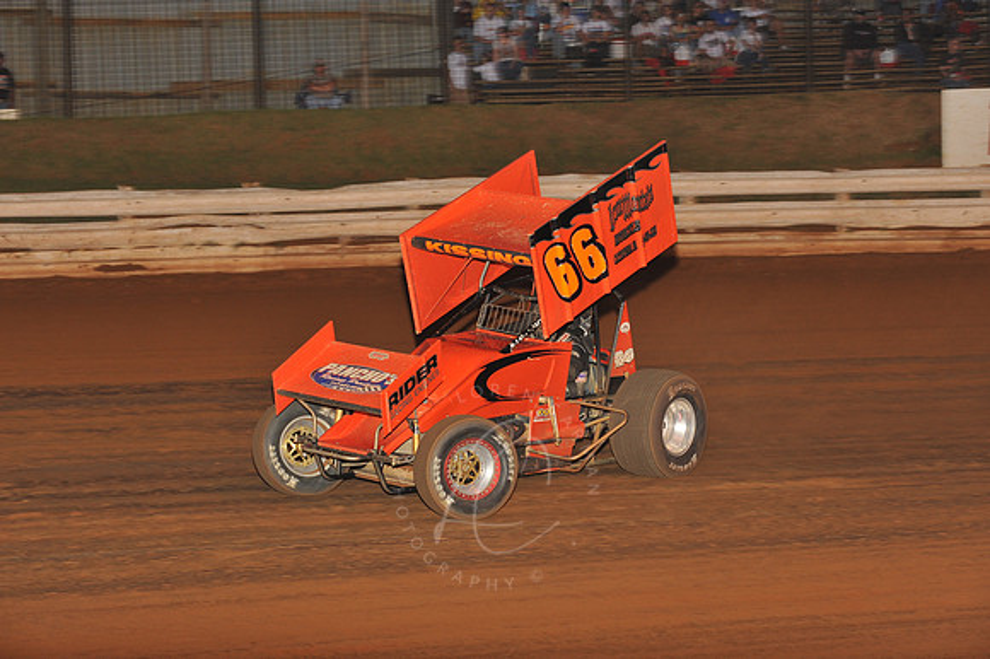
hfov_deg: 20.4
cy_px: 330
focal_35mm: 100
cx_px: 495
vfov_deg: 13.7
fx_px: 2748
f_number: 6.3
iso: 1000
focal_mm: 100
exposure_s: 1/320
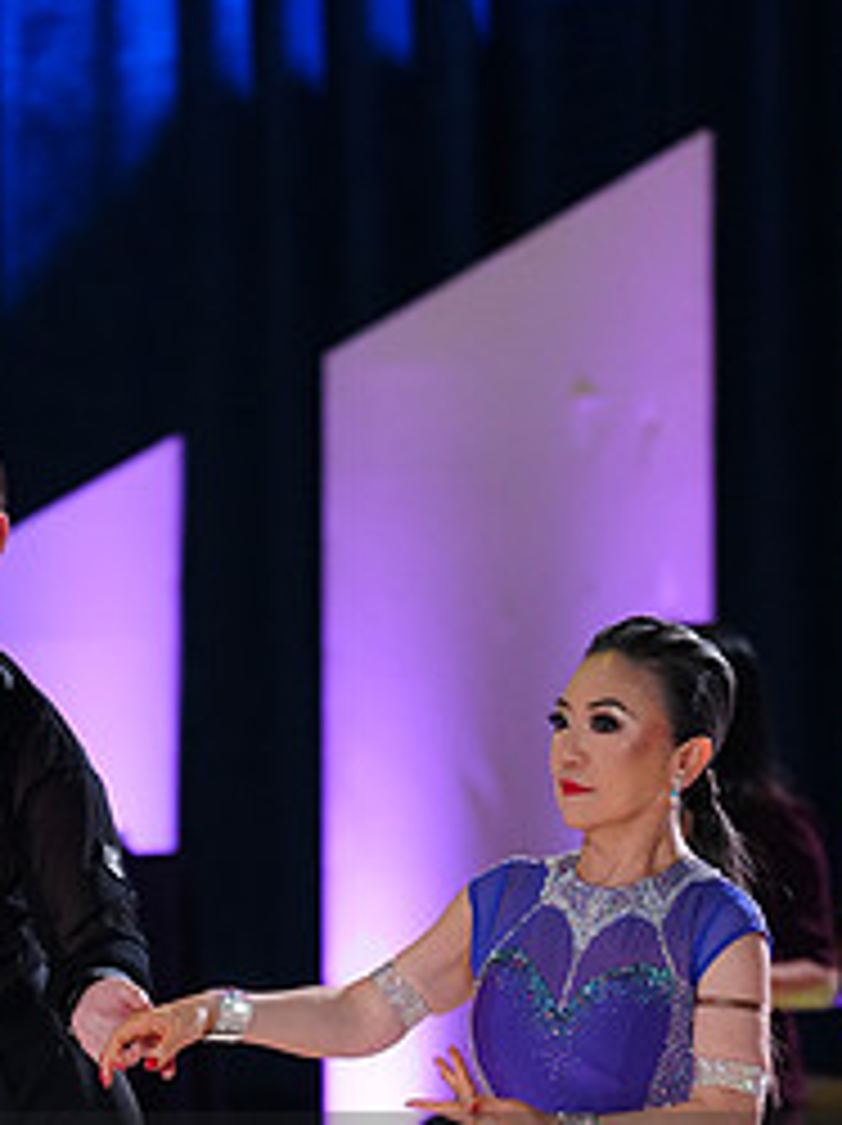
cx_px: 299
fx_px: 9941
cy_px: 1264
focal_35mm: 306
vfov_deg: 6.4
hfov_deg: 4.8
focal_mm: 137
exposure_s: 1/400
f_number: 2.8
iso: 2000
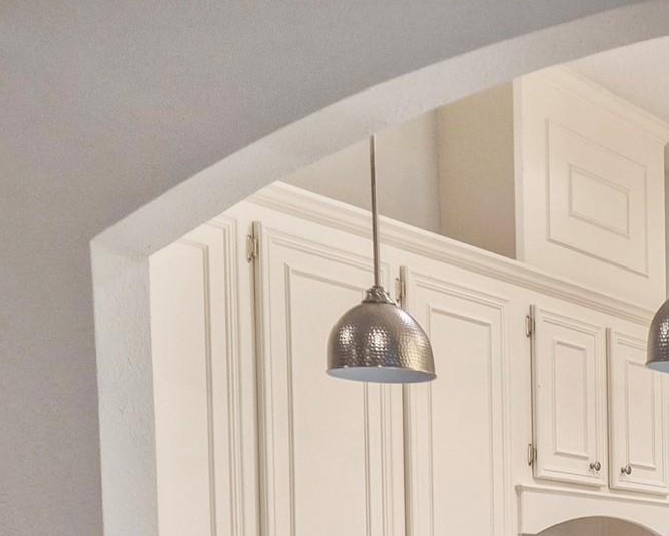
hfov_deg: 22.4
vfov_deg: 19.7
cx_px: 1012
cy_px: 765
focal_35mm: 69
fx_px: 1366
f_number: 1.8
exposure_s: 1/120
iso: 250
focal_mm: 5.4
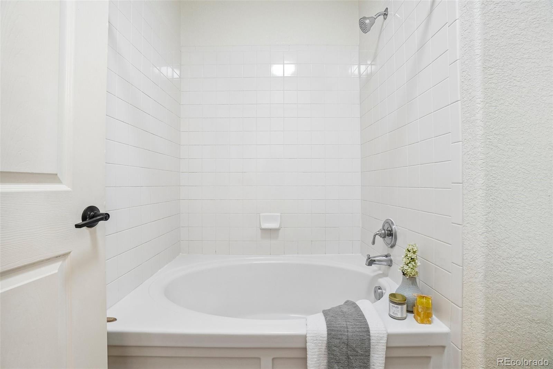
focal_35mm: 15
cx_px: 276
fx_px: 230
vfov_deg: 77.3
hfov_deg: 100.4
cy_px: 184
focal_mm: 10
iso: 400
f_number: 8
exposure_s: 1/25
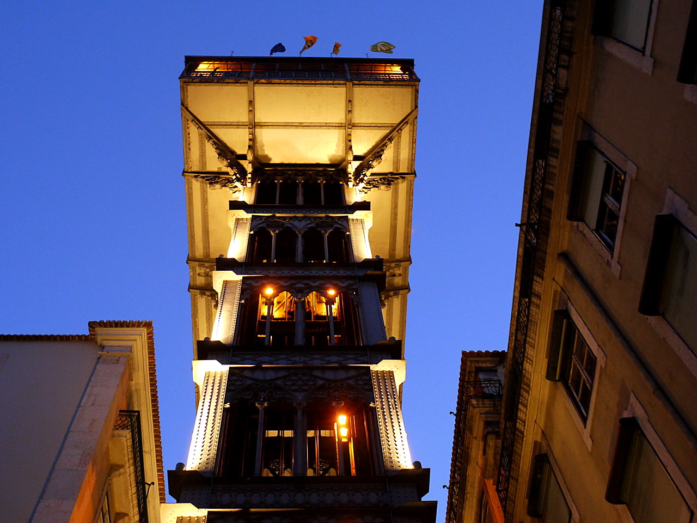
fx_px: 846
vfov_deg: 34.3
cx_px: 348
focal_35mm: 42
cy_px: 262
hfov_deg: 44.8
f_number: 4.5
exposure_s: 1/13
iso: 400
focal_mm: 21
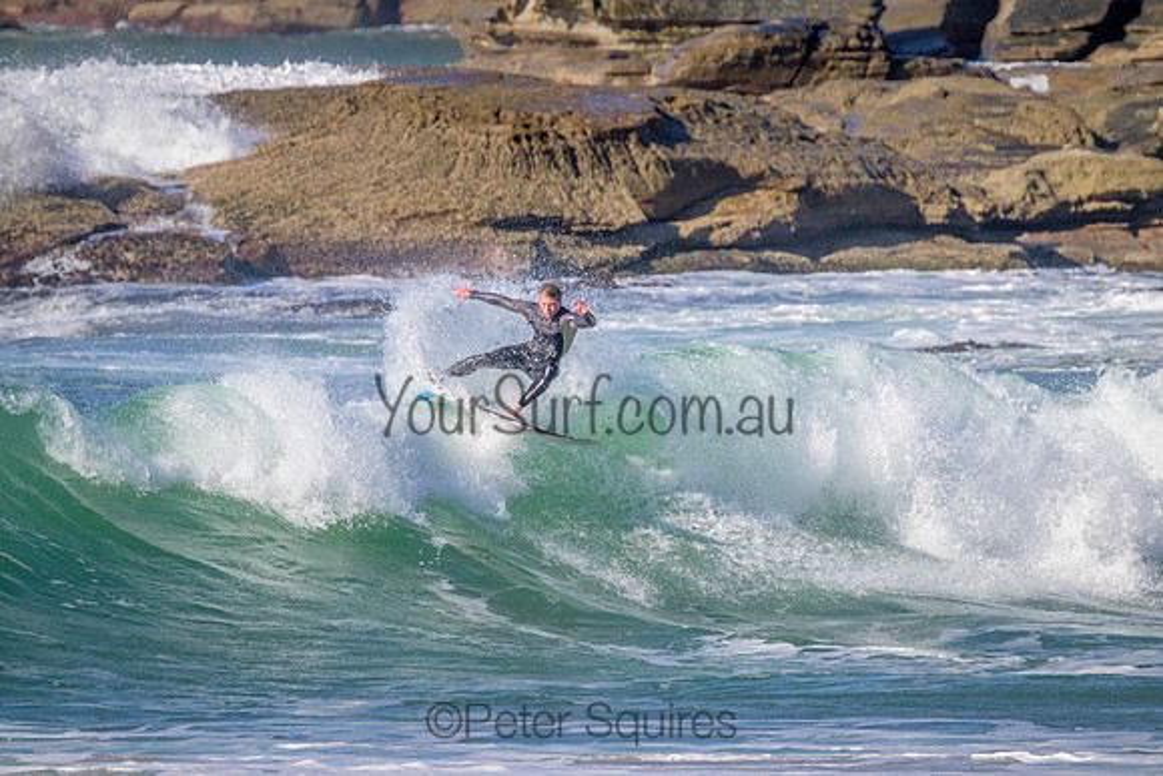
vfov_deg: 1.7
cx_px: 582
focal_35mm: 800
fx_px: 25849
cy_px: 388
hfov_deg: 2.6
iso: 1100
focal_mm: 800
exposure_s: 1/2000
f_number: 11
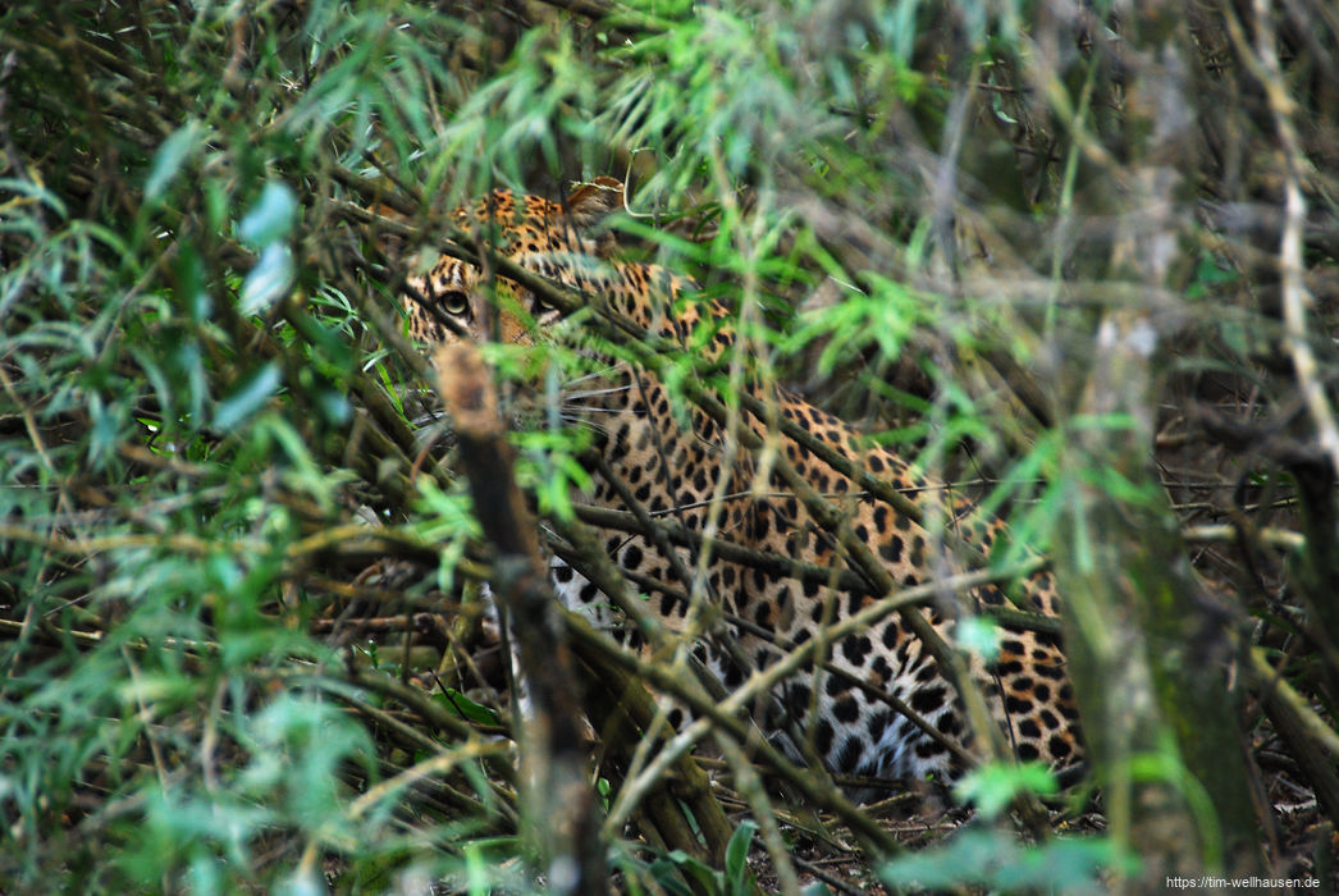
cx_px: 670
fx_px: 11171
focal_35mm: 300
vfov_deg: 4.6
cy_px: 448
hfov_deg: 6.9
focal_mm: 200
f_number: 5.6
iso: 400
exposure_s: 1/13
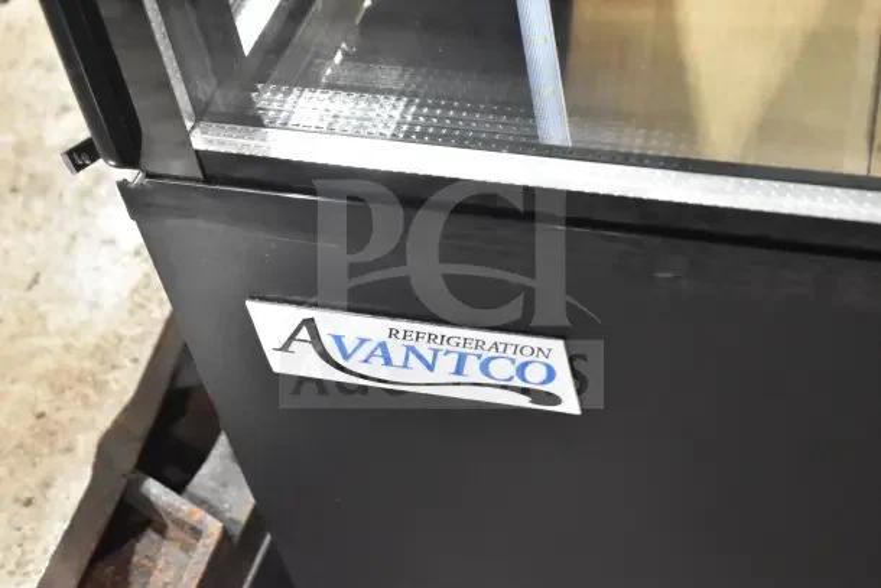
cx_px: 440
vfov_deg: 16.6
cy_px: 294
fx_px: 2019
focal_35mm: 82
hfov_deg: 24.6
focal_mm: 55
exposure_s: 1/100
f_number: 6.3
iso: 6400
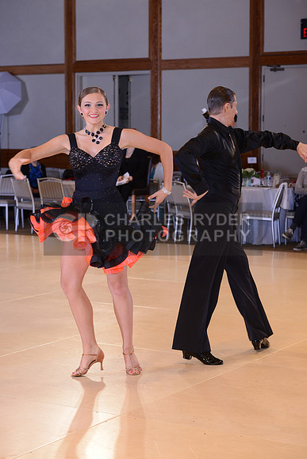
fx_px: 1099
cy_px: 230
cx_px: 154
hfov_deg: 15.9
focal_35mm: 86
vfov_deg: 23.6
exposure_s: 1/250
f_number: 5.6
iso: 1250
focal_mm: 86
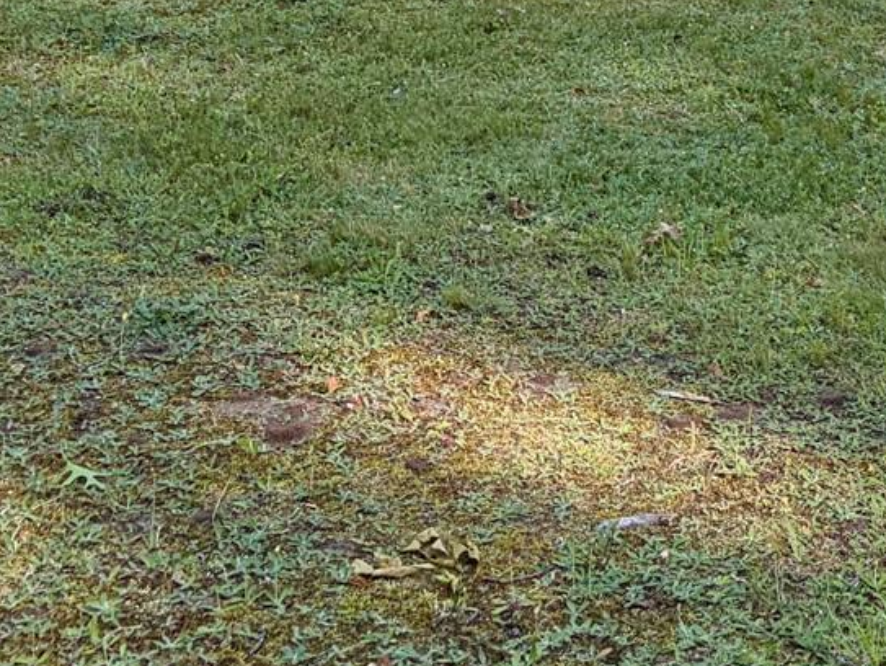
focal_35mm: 98
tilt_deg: -0.9
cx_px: 780
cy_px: -565
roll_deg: +0.4
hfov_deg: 19.7
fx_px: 2510
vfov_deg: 13.4
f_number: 1.6
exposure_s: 1/433
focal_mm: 5.96
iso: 64
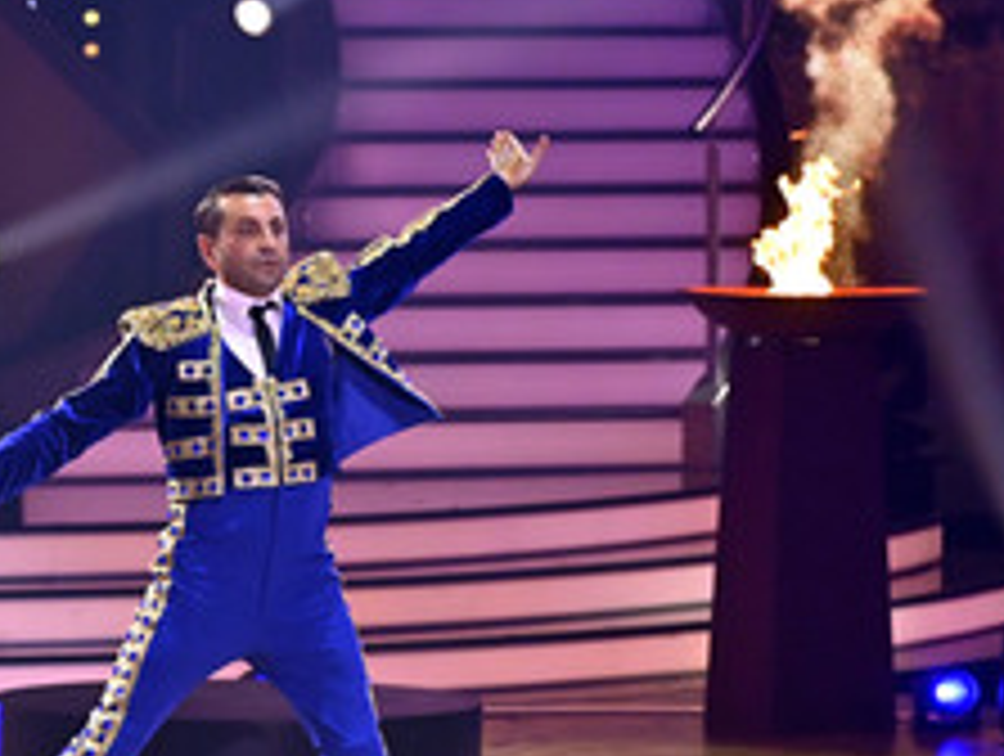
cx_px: -2
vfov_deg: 6.7
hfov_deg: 8.8
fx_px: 6478
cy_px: 644
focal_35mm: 223
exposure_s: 1/500
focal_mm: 115
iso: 1600
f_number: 4.5
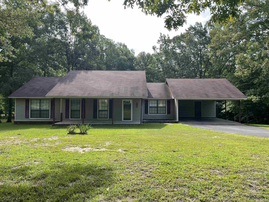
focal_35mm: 26
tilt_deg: +2.2
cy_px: 101
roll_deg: +0.4
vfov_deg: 53.1
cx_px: 134
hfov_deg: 67.3
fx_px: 202
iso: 32
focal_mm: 4.2
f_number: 1.6
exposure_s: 1/924
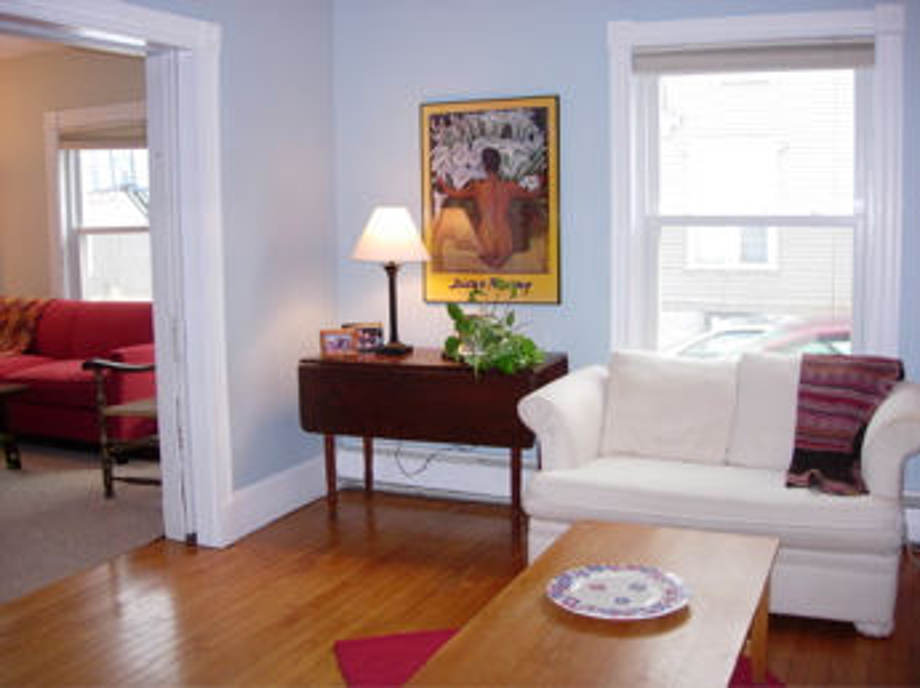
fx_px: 1009
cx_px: 460
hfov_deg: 49.0
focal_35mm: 38
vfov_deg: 37.7
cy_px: 344
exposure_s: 1/32
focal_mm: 7.8
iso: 79
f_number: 2.8
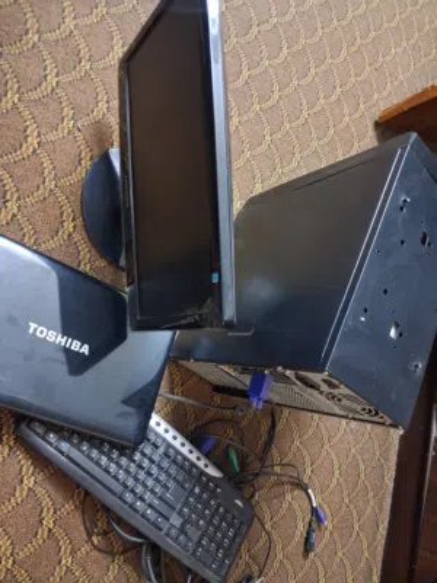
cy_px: 292
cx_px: 218
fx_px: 454
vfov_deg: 65.3
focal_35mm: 27
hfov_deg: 51.4
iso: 1250
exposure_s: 1/11
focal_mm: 4
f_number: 1.8
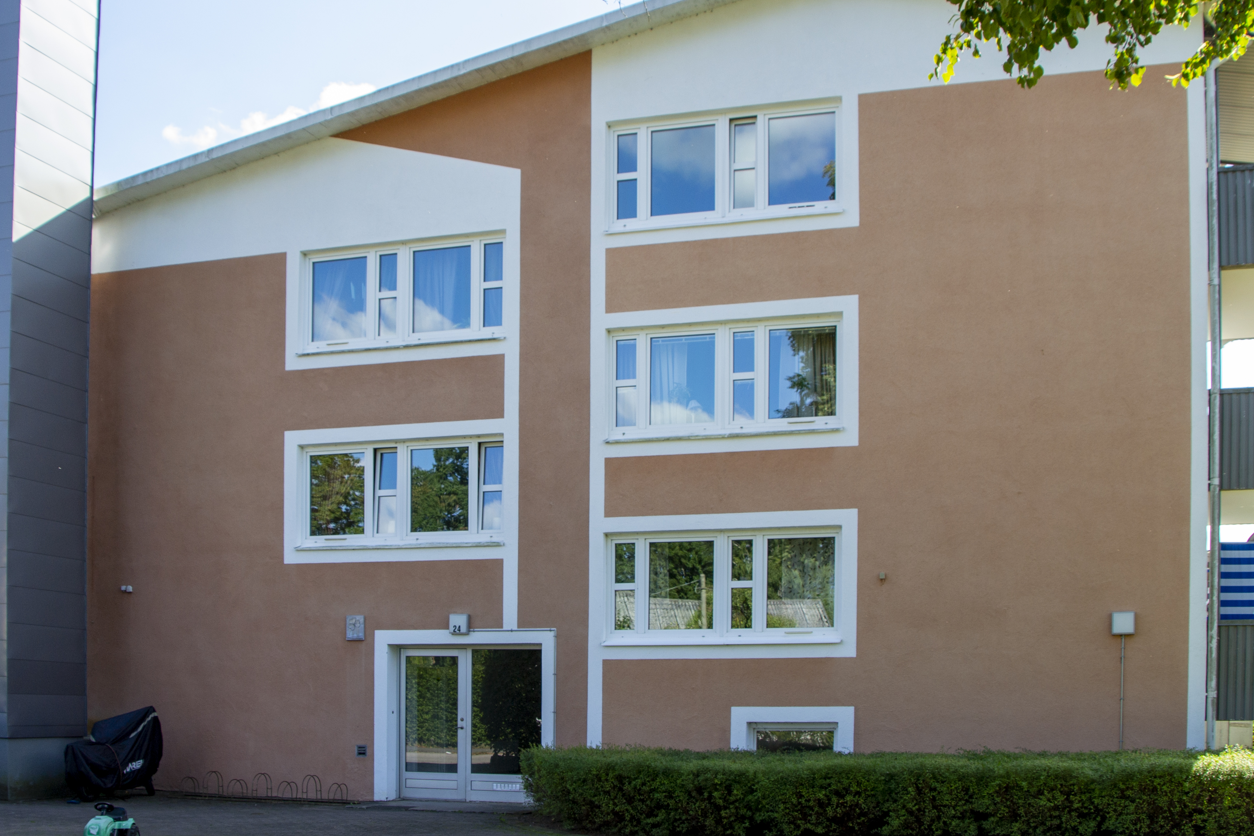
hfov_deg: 54.2
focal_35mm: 35
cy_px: 392
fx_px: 1219
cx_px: 528
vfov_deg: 37.8
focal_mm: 18
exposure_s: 1/125
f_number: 5.6
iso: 100
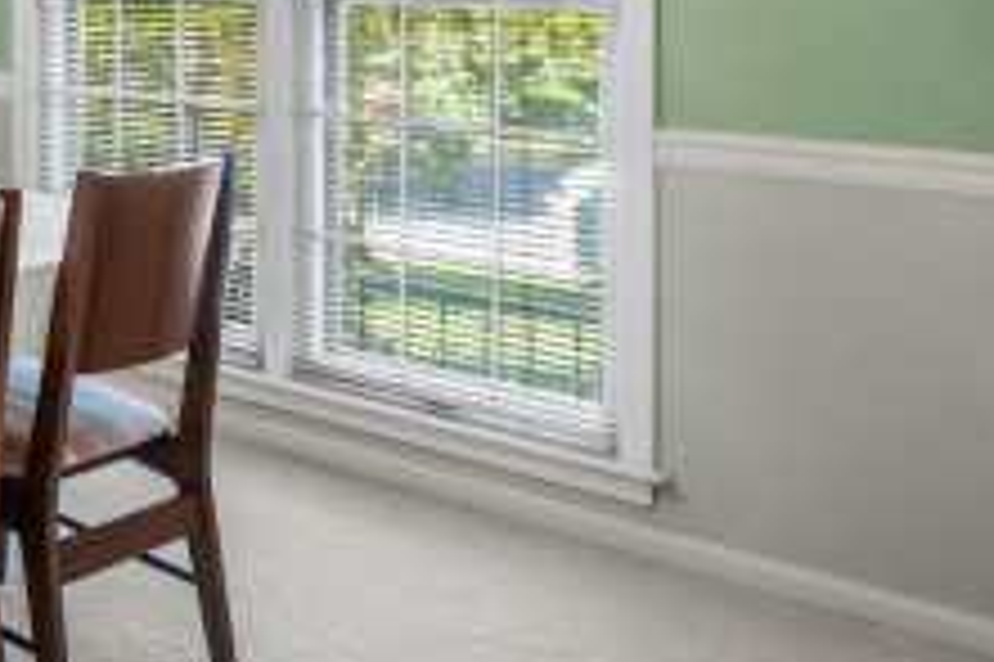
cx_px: -324
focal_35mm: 54
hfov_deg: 29.4
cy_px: -54
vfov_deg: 23.7
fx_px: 1477
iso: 400
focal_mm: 10.5
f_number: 9
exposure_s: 1/2
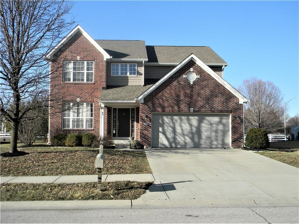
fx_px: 311
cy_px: 112
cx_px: 150
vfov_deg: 39.7
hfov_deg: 51.4
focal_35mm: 36
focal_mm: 6.4
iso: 80
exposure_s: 1/595
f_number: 3.7
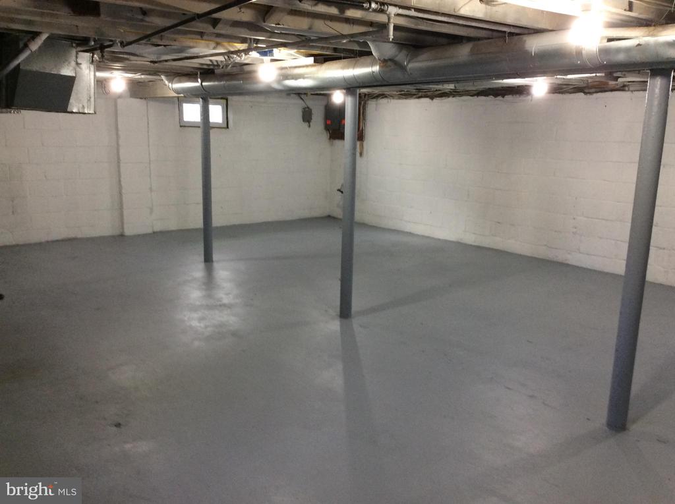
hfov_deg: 56.9
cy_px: 252
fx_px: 623
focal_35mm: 32
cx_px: 338
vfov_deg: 44.1
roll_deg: -1.0
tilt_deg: -13.3
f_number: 2.4
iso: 80
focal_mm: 3.3
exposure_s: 1/24
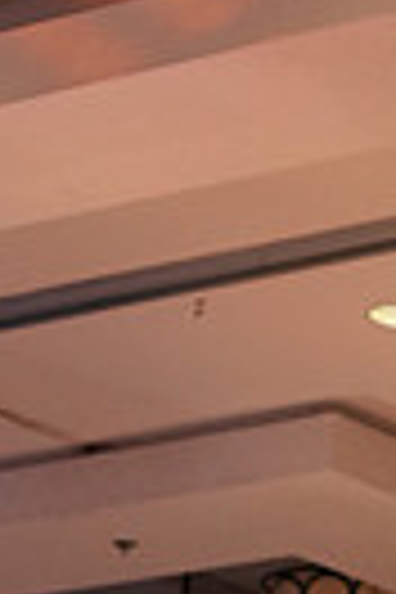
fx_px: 4438
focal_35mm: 269
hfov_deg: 5.1
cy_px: 1094
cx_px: 475
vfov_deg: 7.4
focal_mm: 61
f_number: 4
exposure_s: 1/400
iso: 2000
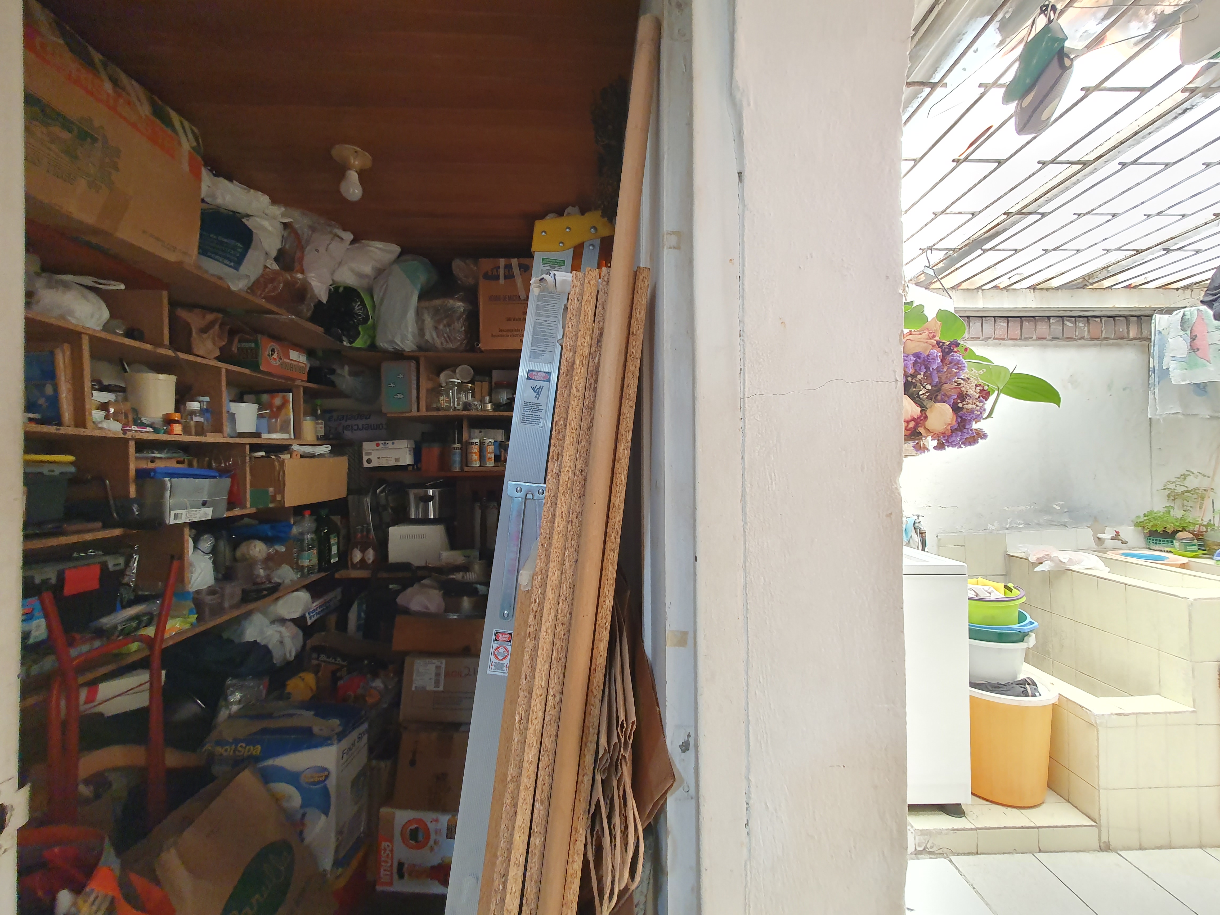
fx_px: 458
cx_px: 610
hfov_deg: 106.2
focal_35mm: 13
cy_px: 458
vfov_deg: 89.9
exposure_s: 1/60
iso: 160
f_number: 2.2
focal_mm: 1.8
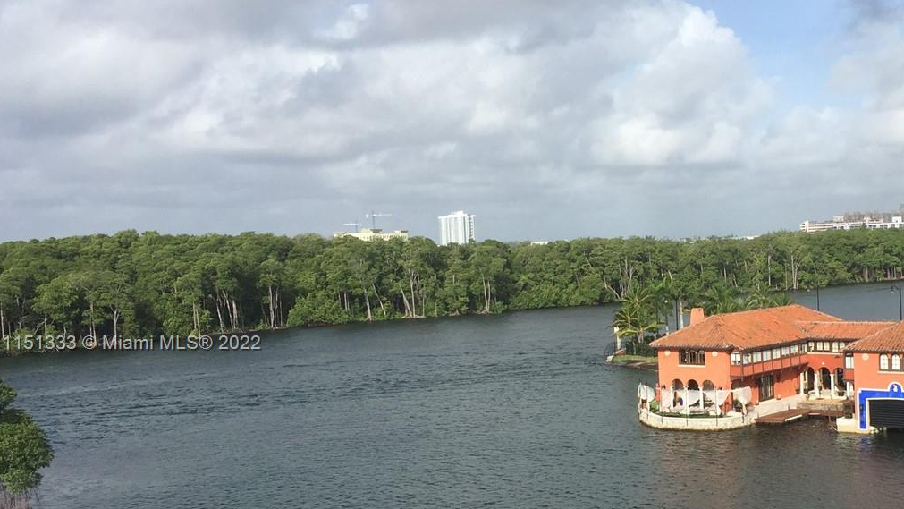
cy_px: 344
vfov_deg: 23.8
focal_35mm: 50
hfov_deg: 40.0
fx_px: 1199
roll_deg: +0.8
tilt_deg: -3.9
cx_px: 690
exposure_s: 1/2475
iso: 32
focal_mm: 4.15
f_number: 2.2
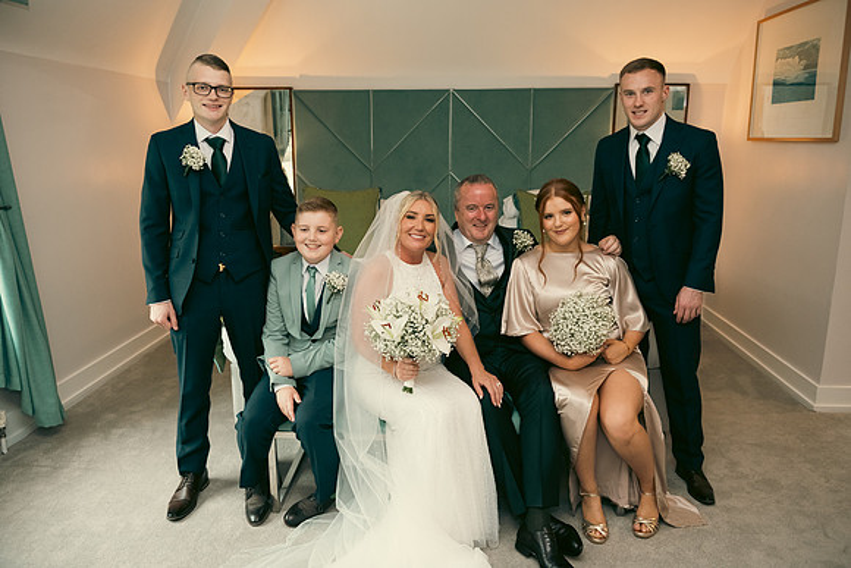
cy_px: 284
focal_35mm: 26
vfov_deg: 48.9
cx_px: 426
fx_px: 625
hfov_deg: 68.5
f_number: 3.5
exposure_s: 1/160
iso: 800
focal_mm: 26
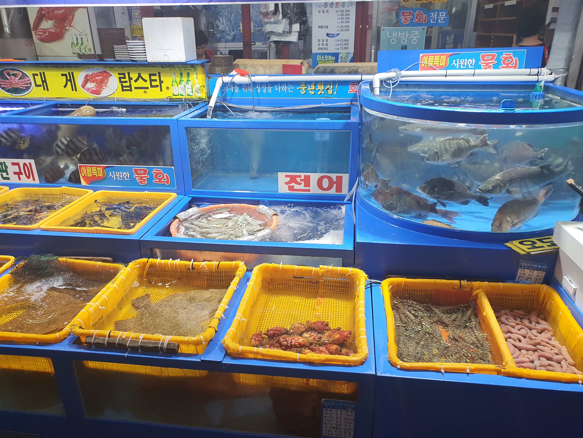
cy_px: 219
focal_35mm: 26
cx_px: 292
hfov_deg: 67.3
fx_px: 438
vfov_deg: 53.1
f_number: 2.4
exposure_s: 1/120
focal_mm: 4.3
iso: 125
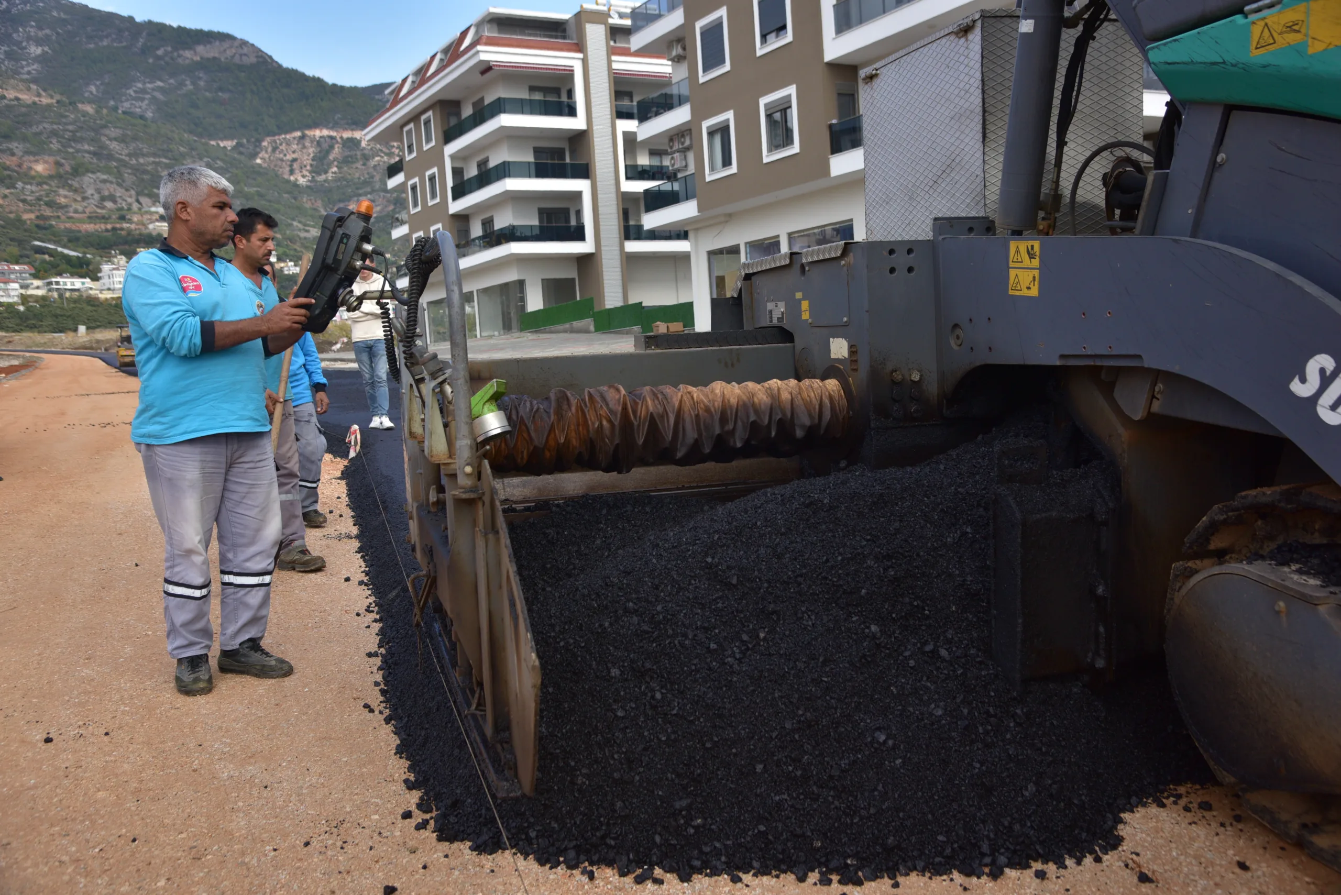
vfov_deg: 42.4
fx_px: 1155
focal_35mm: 31
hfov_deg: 60.3
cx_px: 670
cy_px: 448
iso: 640
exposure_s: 1/1000
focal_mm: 31
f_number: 5.6
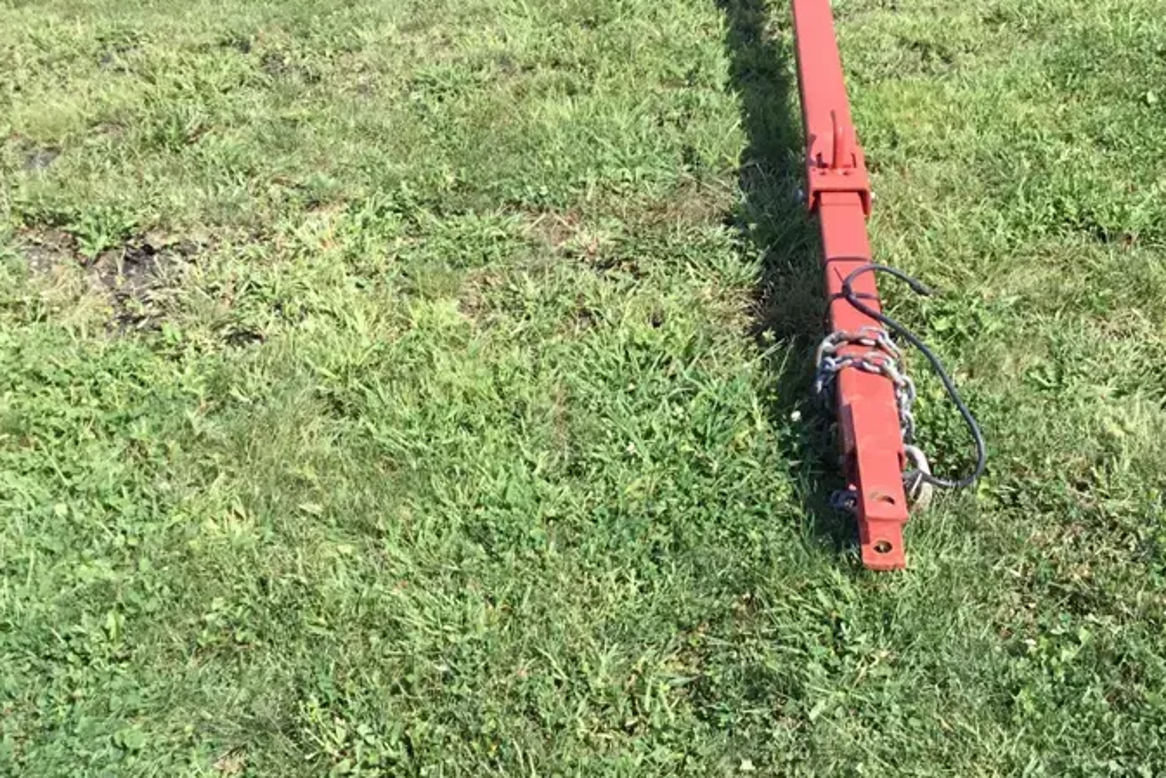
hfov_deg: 42.6
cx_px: 684
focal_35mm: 46
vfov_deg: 29.1
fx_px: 1490
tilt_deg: -24.0
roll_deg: -1.4
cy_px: 265
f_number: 2.4
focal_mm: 3.3
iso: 25
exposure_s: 1/448
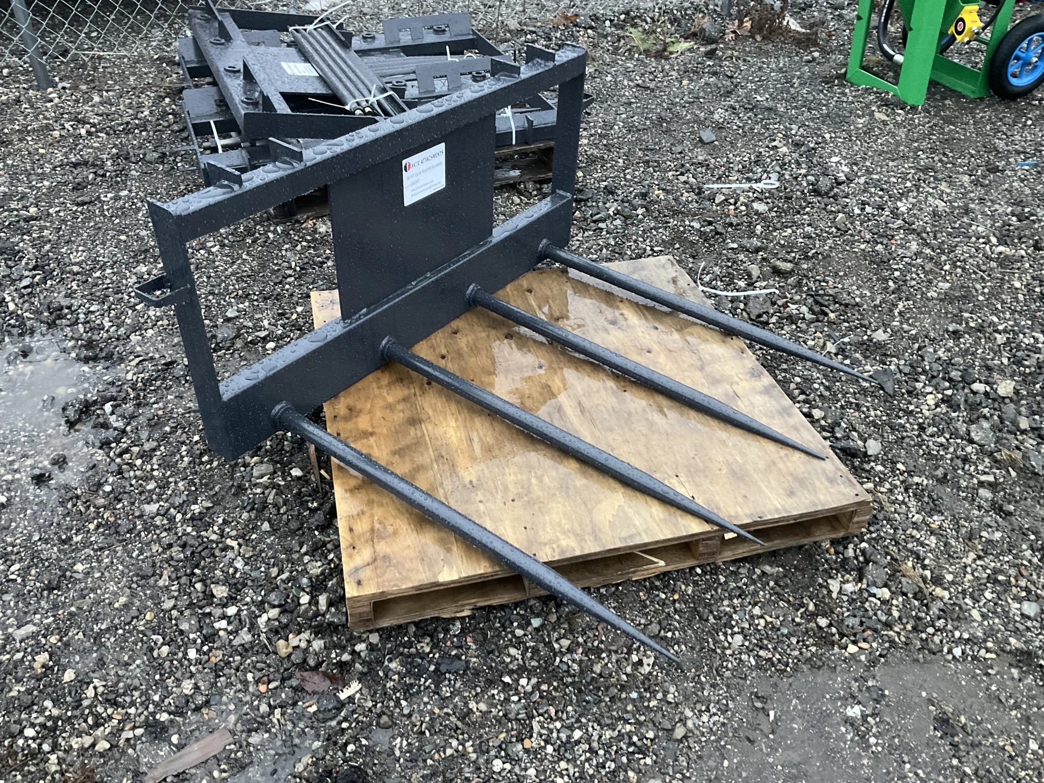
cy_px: 392
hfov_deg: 61.7
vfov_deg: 48.2
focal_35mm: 29
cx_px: 522
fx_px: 875
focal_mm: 3
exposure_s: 1/58
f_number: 1.8
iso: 320
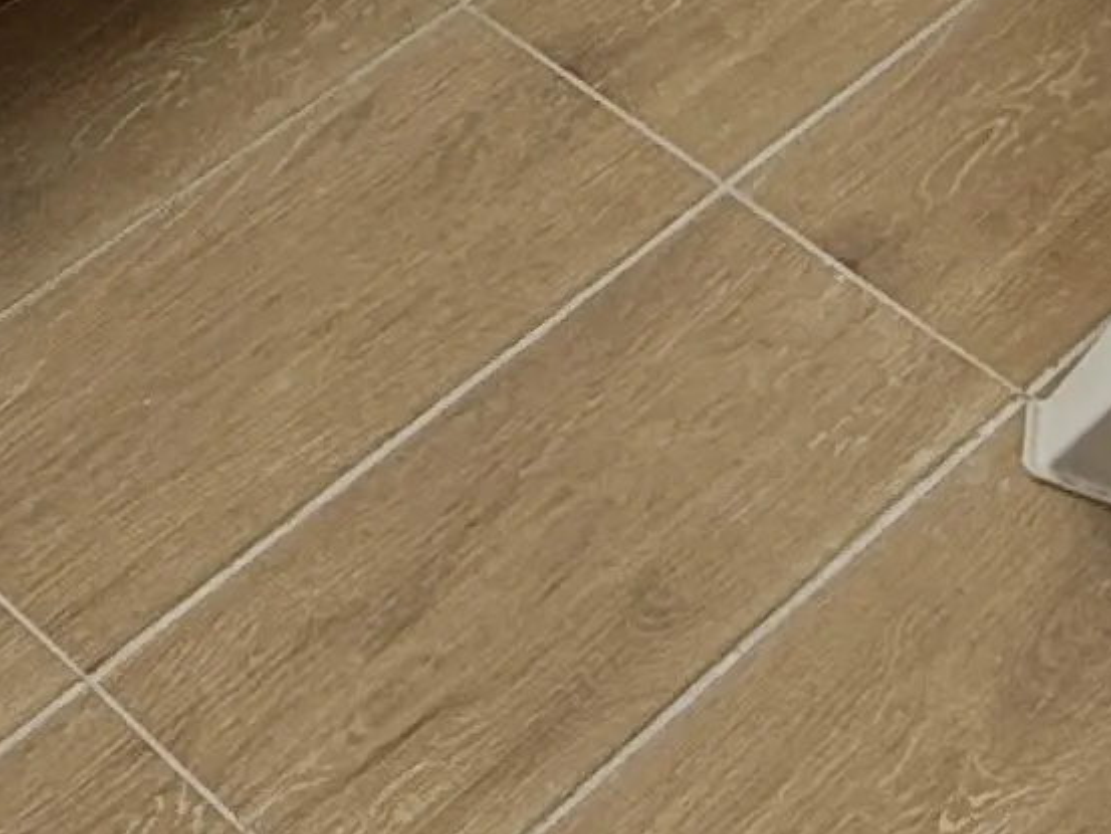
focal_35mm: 102
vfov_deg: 13.6
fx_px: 3274
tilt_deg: -35.6
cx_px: -741
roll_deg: -1.1
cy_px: -466
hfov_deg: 16.7
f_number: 2.2
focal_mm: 2.22
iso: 50
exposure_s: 1/458
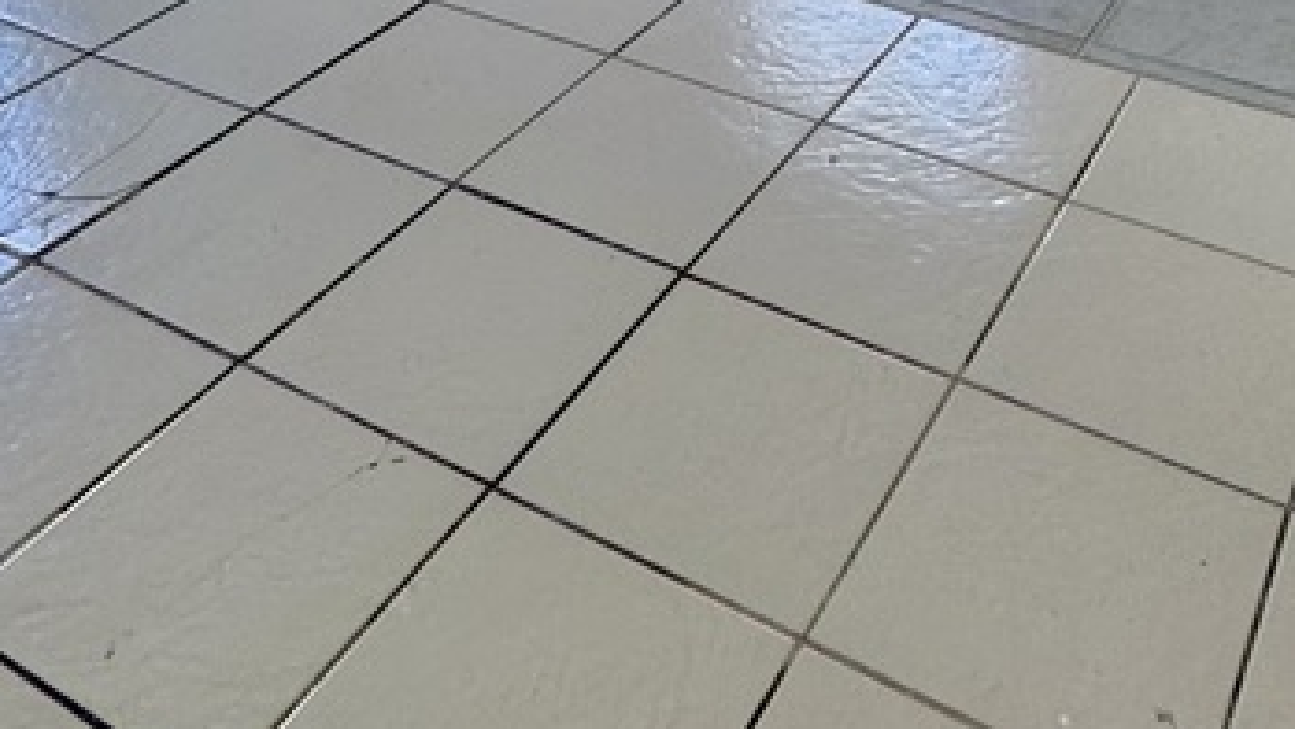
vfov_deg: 18.3
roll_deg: +1.1
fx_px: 1614
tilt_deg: -5.0
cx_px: 784
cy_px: -673
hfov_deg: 43.5
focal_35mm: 47
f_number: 2.2
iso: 160
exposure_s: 1/120
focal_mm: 2.22
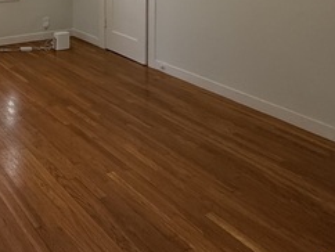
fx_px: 358
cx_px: -19
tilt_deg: -0.8
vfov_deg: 31.3
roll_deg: -0.6
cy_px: -64
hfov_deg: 41.6
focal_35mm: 37
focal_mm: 2.22
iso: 160
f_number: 2.2
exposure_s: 1/120
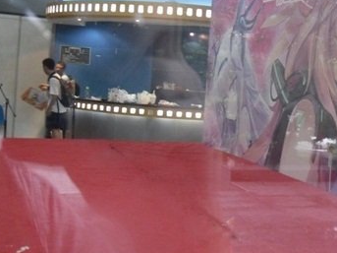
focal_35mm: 84
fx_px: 817
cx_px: 276
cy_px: 103
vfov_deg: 17.5
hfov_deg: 22.9
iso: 400
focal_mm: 6.3
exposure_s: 1/22
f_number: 3.5
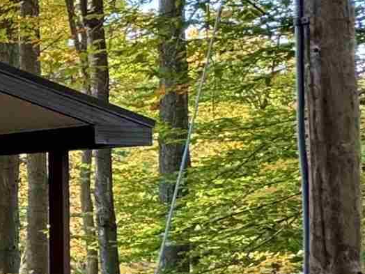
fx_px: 865
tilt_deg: -0.1
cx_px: -570
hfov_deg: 13.8
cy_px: 218
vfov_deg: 17.8
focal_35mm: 82
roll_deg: +1.2
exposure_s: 1/99
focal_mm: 2.22
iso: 250
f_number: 2.2
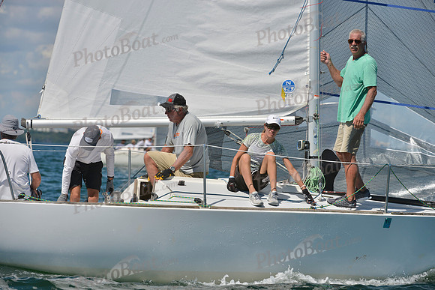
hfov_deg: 10.3
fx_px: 2417
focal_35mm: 200
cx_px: 218
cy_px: 145
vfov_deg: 6.9
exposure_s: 1/1250
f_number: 8
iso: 200
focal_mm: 200
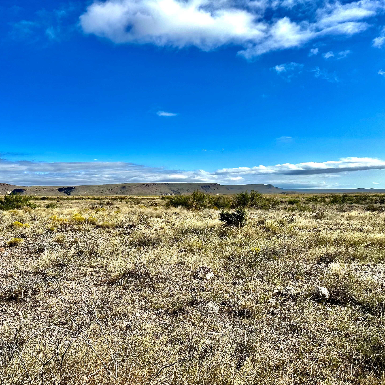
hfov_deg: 54.5
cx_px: 128
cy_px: 197
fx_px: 365
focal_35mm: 29
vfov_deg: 55.6
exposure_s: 1/5848
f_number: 1.78
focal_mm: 6.86
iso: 80
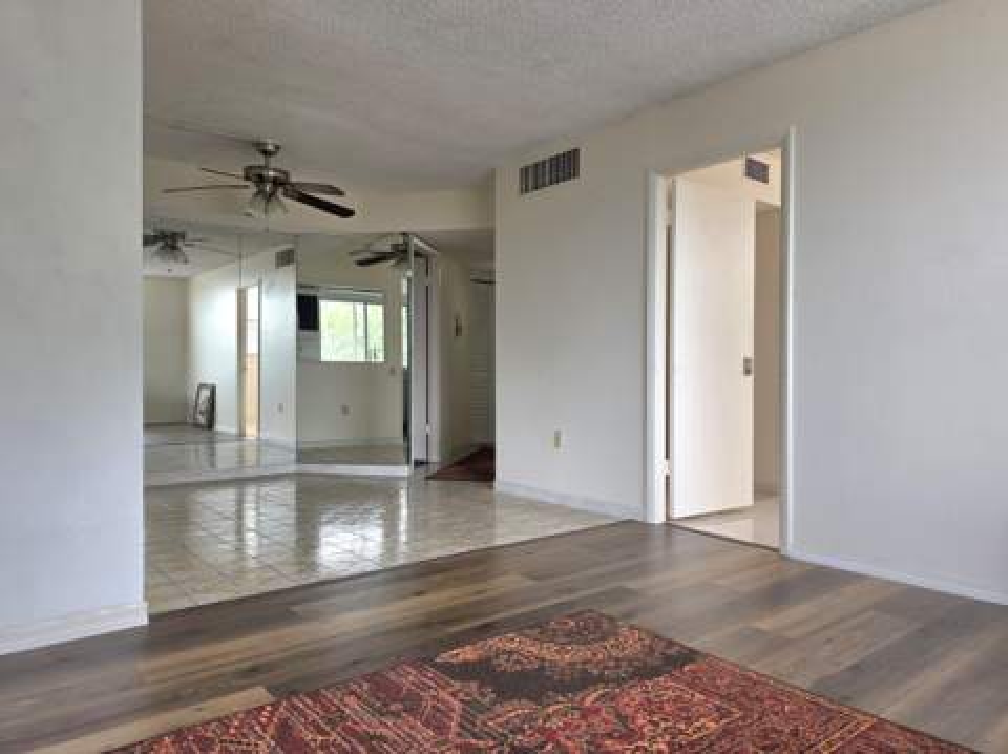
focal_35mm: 23
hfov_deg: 74.0
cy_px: 377
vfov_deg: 58.8
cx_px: 504
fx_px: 669
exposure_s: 1/182
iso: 50
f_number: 1.4
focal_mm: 6.5
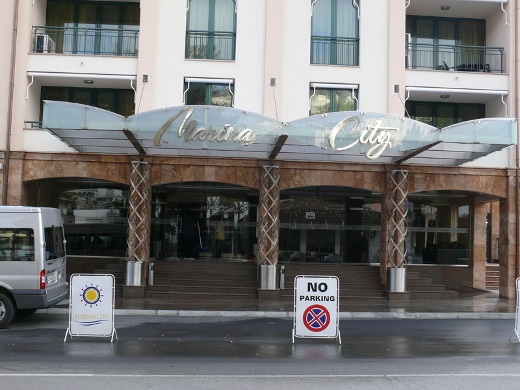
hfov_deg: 42.9
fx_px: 661
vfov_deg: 32.9
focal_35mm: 44
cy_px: 195
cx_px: 260
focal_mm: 9
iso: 100
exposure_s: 1/125
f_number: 4
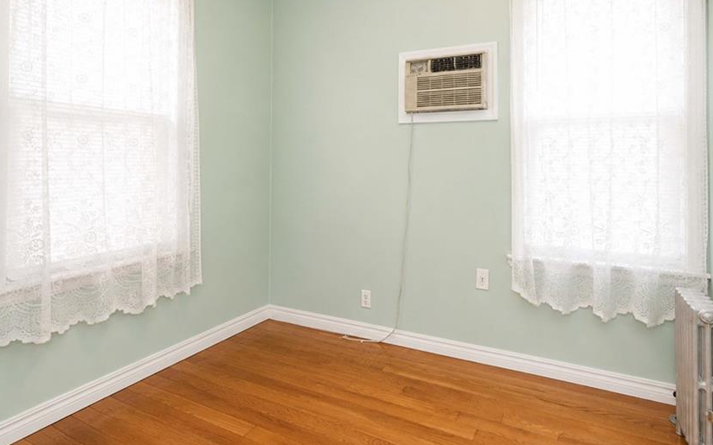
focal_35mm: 19
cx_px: 385
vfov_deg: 61.6
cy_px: 176
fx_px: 369
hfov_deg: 87.8
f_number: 9
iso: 2000
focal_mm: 10
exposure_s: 1/60
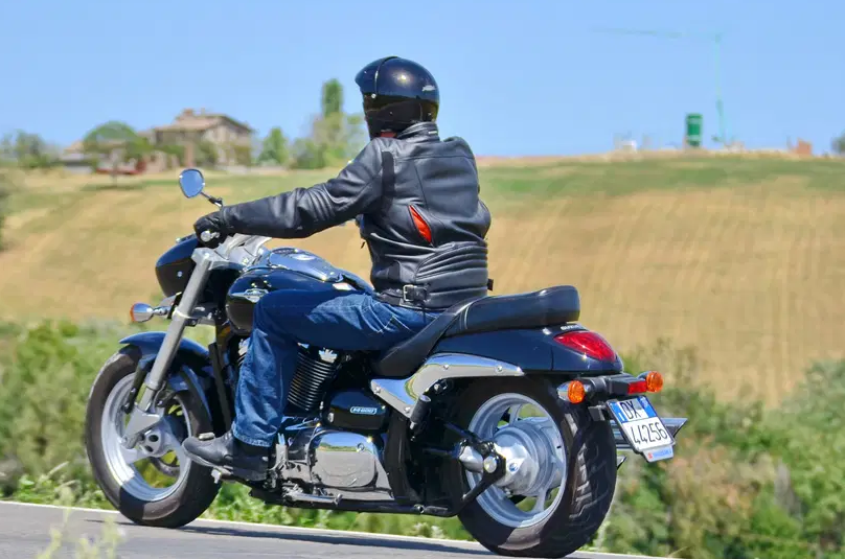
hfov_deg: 13.2
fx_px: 3654
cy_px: 301
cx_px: 381
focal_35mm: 156
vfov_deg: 8.8
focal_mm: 70
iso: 110
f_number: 4
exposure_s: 1/1250
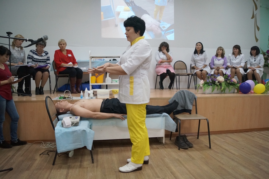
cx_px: 134
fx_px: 291
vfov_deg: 34.1
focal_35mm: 39
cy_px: 90
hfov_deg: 49.6
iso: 2000
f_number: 4.5
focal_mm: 26
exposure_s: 1/160
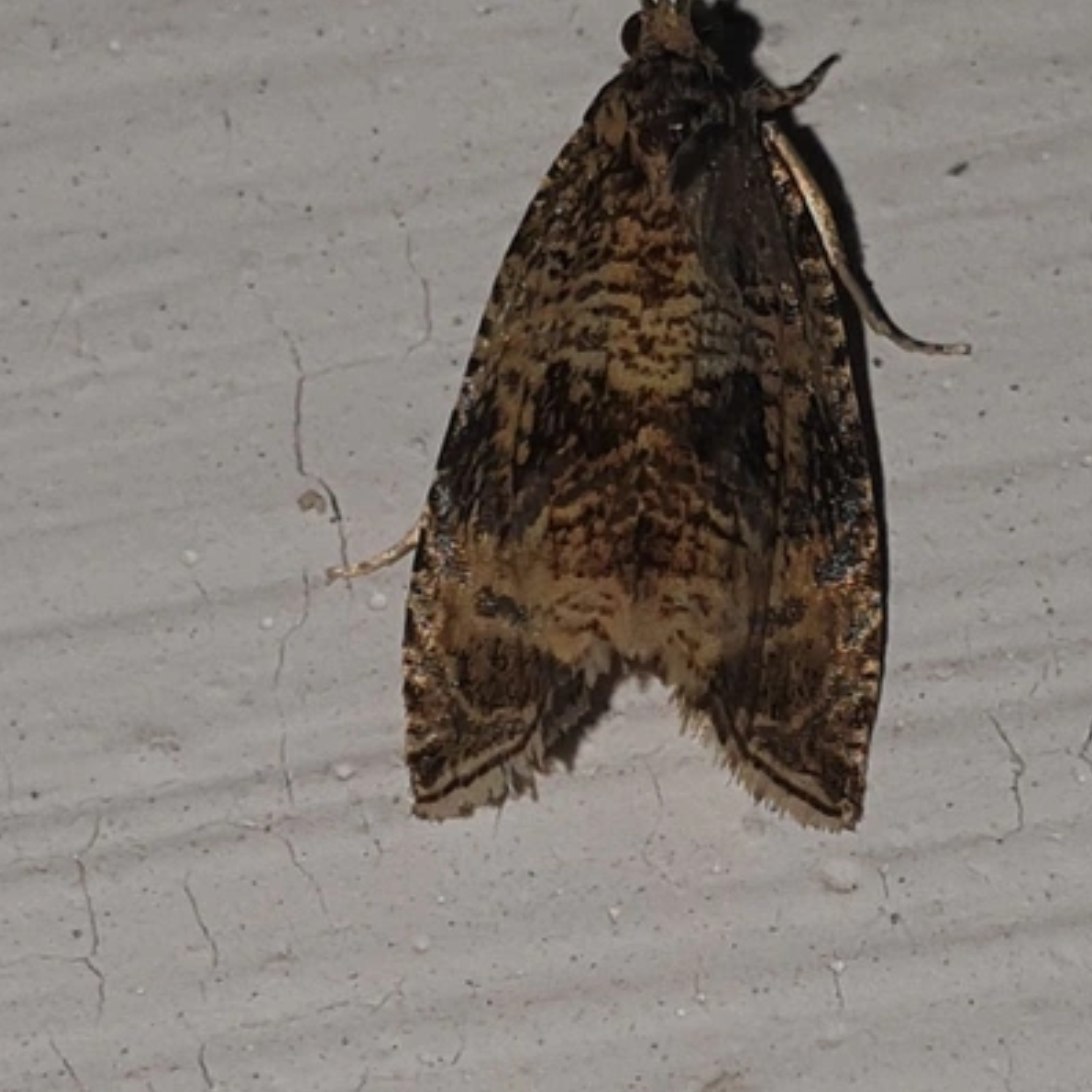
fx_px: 1321
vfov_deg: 43.8
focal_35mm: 37
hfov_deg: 44.7
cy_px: 308
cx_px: 656
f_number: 2.4
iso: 50
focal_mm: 4.3
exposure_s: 1/3559
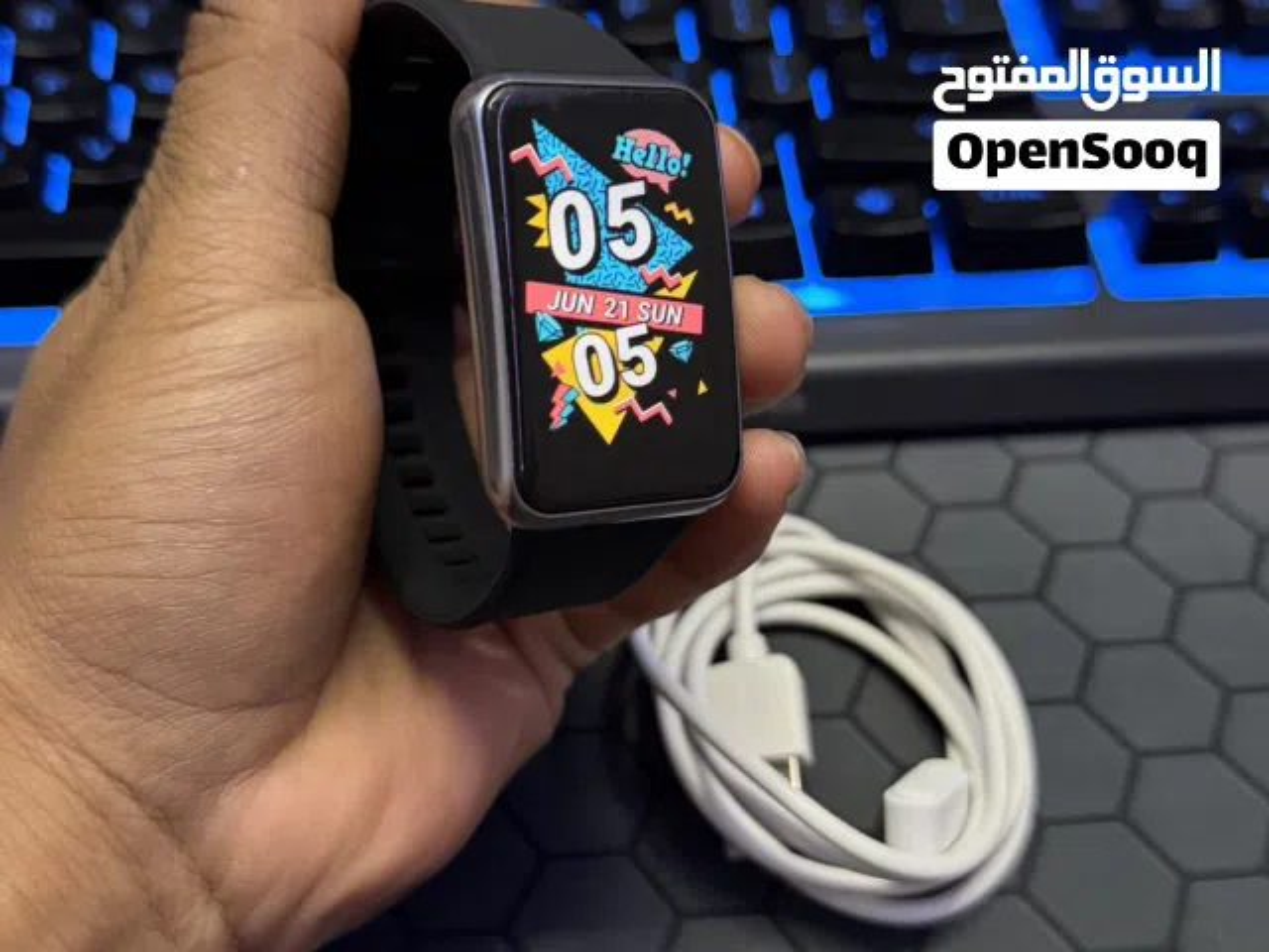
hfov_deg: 71.6
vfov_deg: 56.8
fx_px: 880
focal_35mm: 24
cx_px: 634
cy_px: 476
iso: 800
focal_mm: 6.76
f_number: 1.78
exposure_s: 1/50
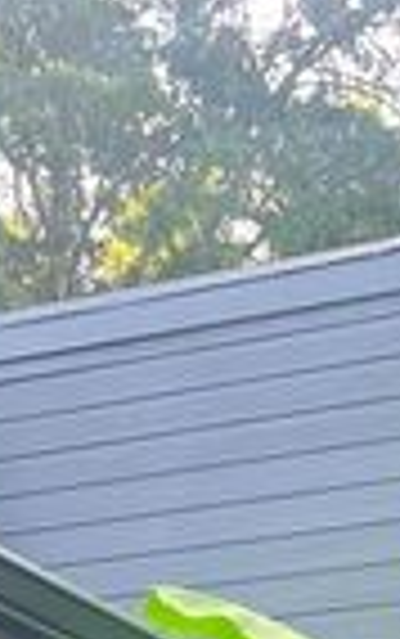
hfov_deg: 10.2
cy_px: 1397
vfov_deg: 13.2
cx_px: 265
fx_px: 2245
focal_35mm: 129
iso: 50
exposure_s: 1/149
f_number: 1.5
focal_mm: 5.7
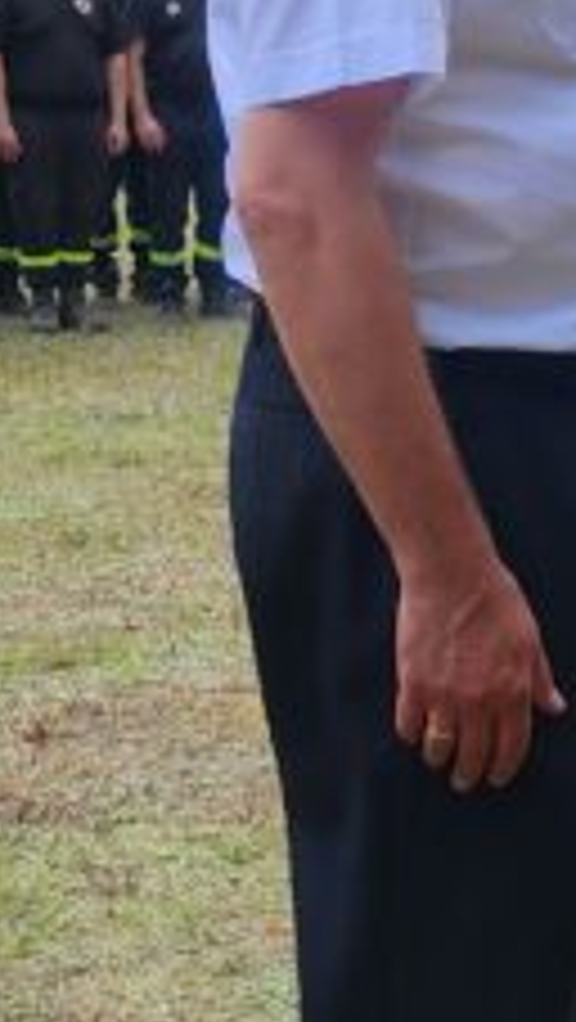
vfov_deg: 18.0
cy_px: 270
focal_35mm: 118
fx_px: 3198
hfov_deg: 10.0
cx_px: 842
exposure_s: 1/2397
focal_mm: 5
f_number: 1.8
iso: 50
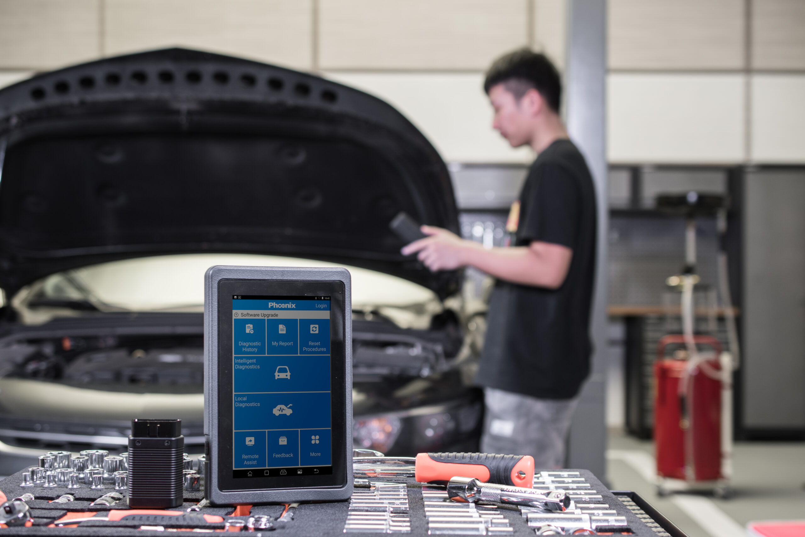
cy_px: 268
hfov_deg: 33.4
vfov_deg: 22.6
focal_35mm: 60
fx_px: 1342
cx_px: 402
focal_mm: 40
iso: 100
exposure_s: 1/8
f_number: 5
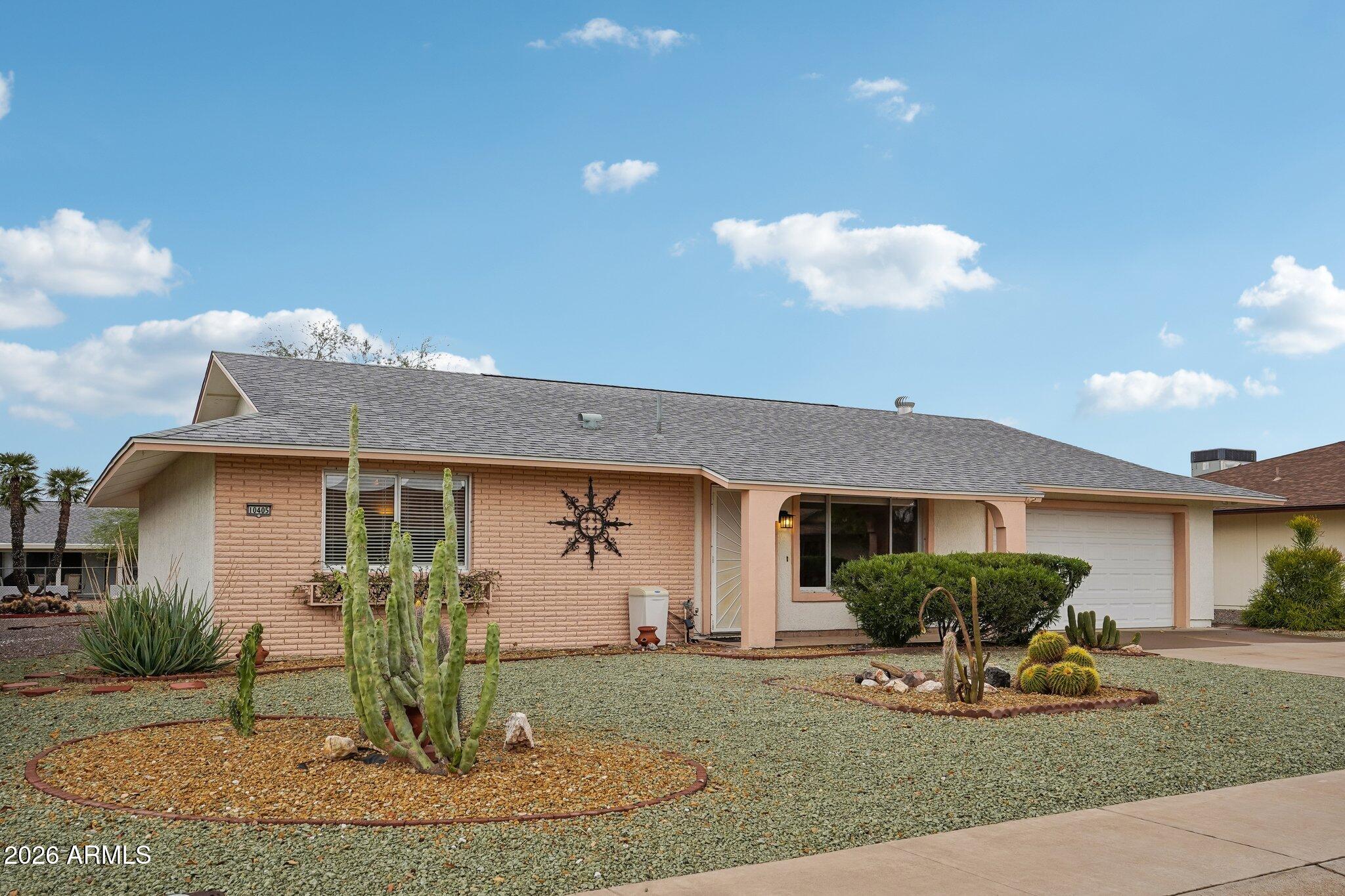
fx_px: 1102
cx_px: 672
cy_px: 448
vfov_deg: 44.3
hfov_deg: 62.8
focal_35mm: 30
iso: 400
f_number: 8
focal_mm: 29.5
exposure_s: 1/320
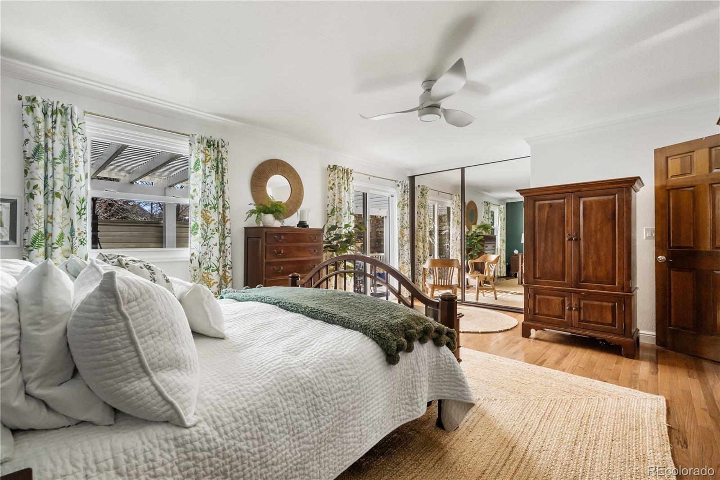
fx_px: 320
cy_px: 240
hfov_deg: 96.7
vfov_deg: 73.7
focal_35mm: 16
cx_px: 360
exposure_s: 1/30
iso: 1600
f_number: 8
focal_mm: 16
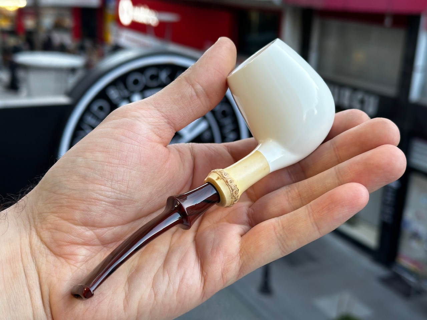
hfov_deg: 39.7
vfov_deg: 30.3
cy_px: 160
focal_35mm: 48
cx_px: 214
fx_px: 592
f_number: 1.78
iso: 50
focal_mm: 6.86
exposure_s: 1/100
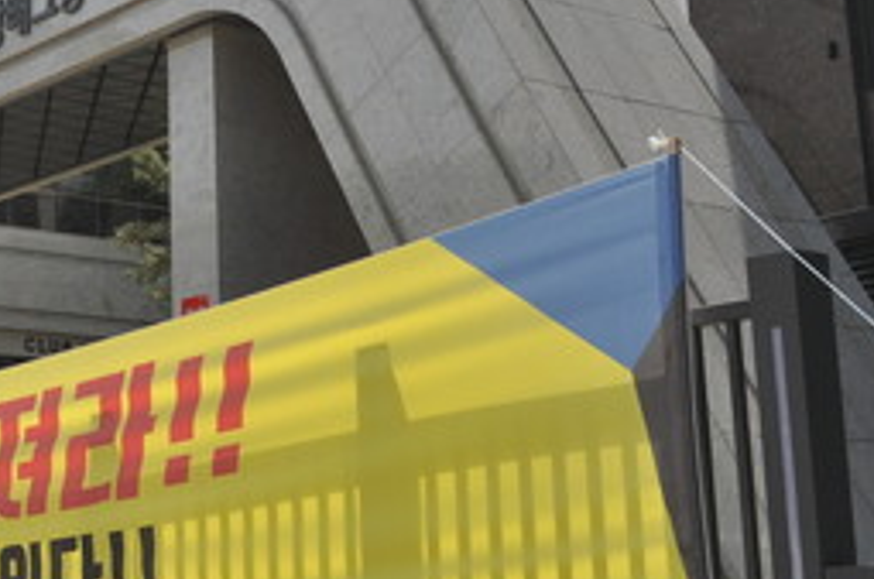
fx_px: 1817
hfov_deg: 25.9
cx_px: 41
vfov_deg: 17.9
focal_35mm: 75
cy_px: 111
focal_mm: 22
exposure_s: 1/640
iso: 800
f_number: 13
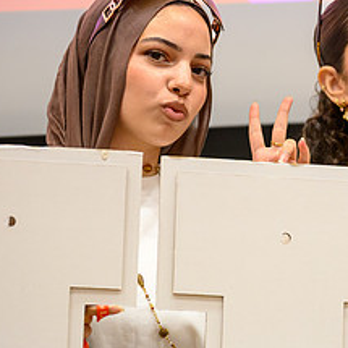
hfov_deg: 5.9
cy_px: 182
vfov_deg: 5.9
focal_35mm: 295
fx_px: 3355
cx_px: 316
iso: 6400
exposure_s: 1/500
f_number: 2.8
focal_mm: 128
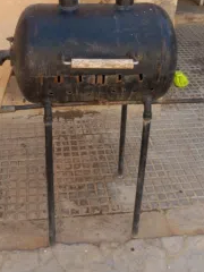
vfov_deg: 40.4
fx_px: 354
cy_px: 56
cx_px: 86
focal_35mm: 45
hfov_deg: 32.1
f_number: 1.8
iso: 20
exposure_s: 1/101
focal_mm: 4
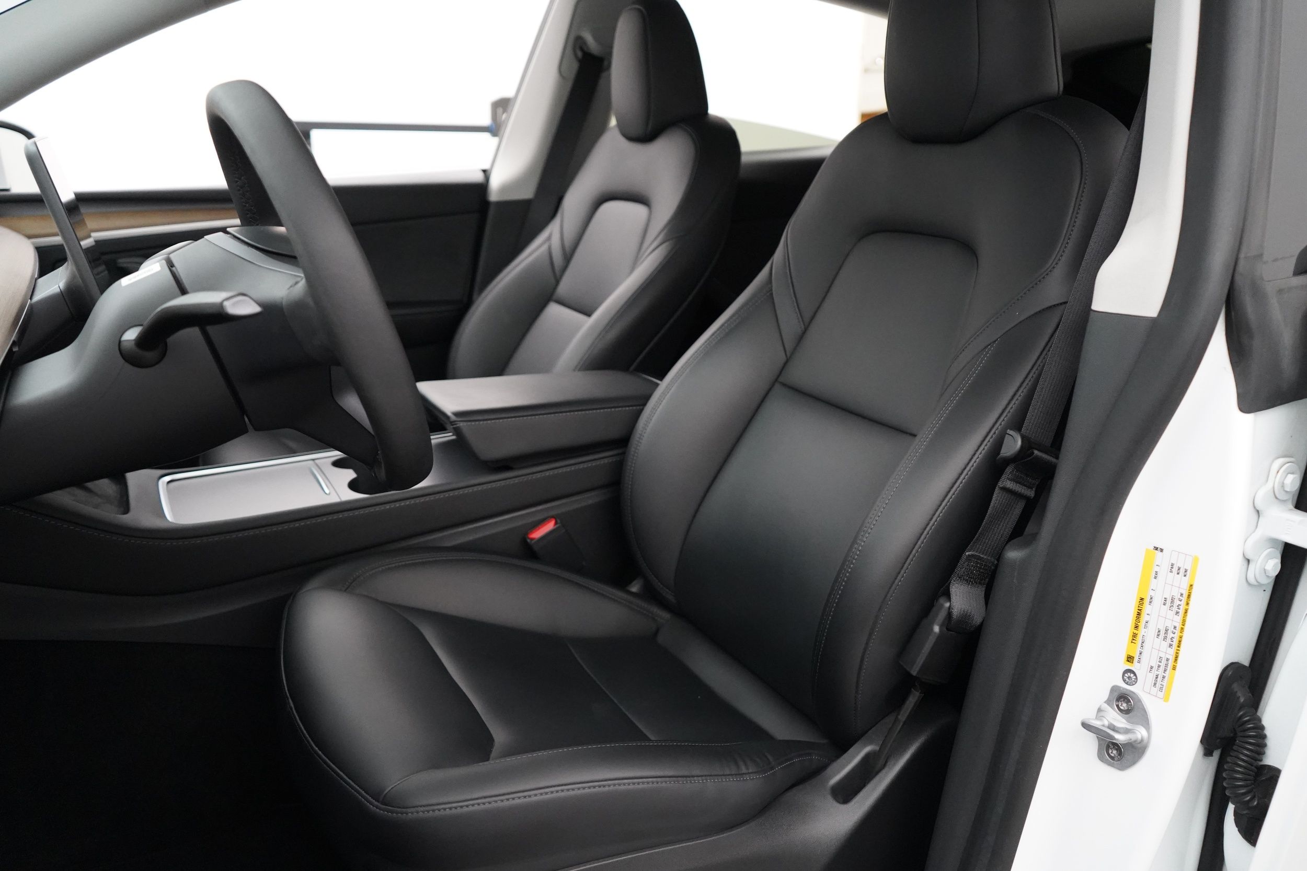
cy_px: 436
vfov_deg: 46.4
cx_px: 654
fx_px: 1017
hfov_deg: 65.5
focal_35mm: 28
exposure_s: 1/160
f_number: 3.5
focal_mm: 28
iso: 8000
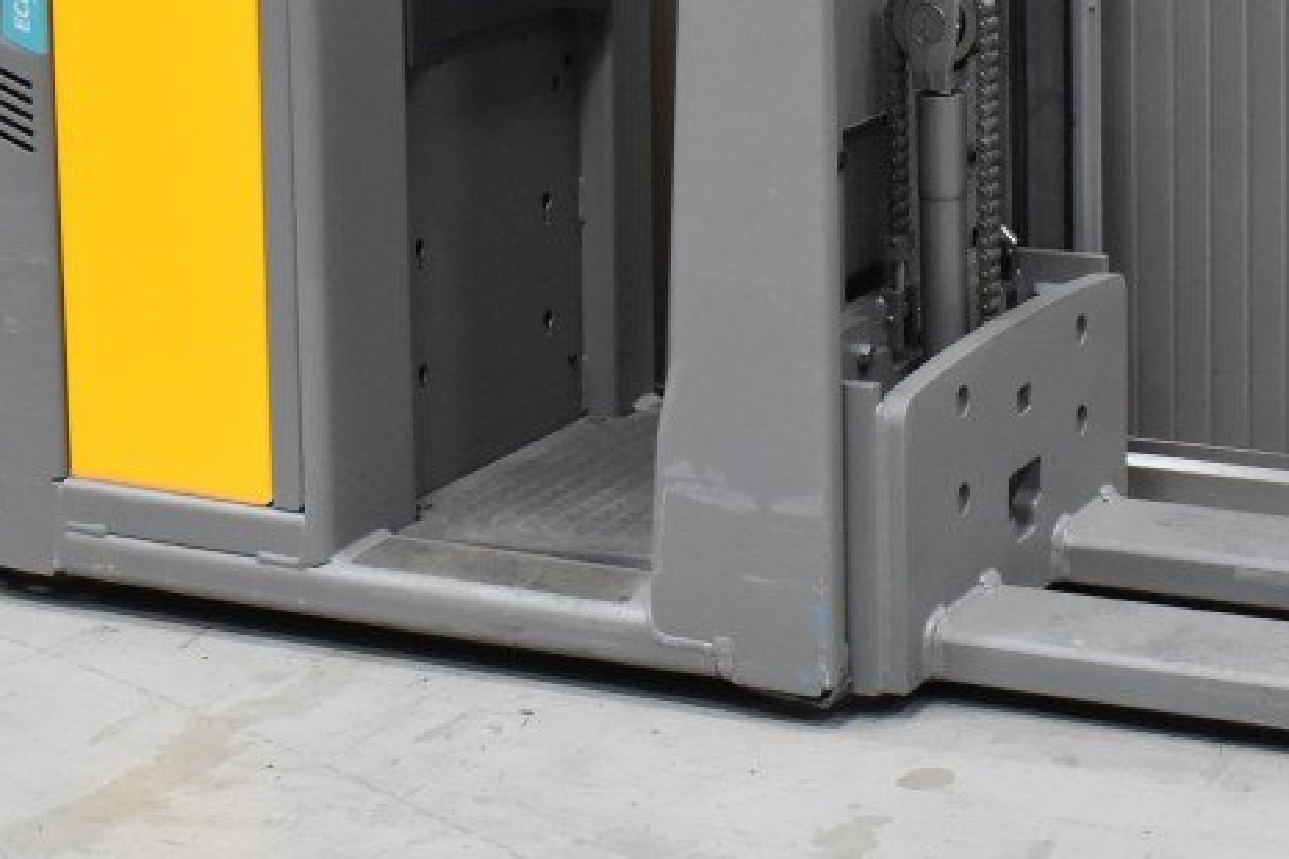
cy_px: -133
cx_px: 787
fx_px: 3330
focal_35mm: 93
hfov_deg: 21.9
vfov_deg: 14.3
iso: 1600
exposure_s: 1/50
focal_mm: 24
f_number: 5.6
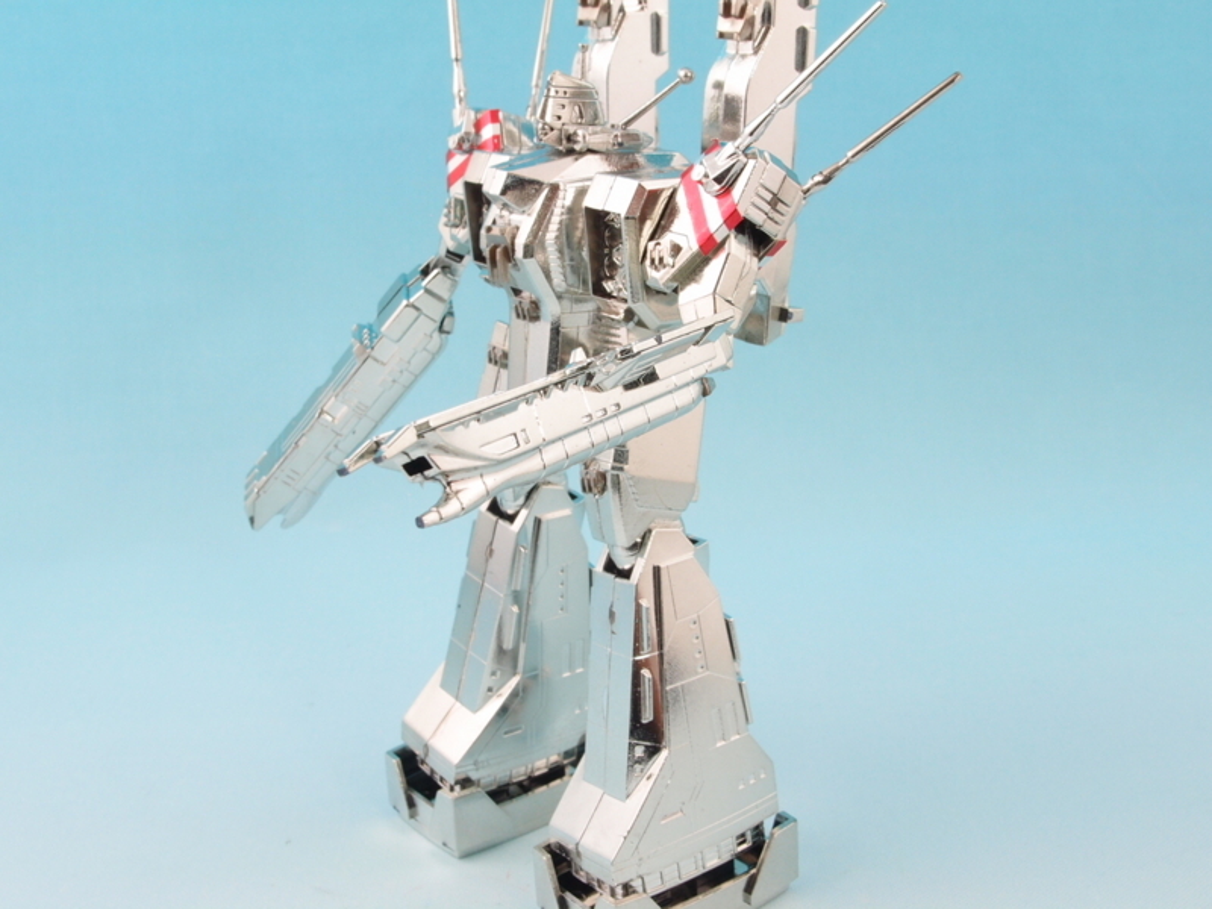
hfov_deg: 45.8
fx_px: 1436
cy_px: 454
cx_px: 606
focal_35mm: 41
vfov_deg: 35.1
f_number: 8
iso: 100
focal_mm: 8.99
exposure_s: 1/1.3
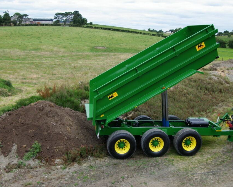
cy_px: 93
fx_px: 283
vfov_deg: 36.5
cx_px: 118
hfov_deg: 44.8
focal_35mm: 41
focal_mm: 24
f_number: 8
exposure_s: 1/250
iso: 200
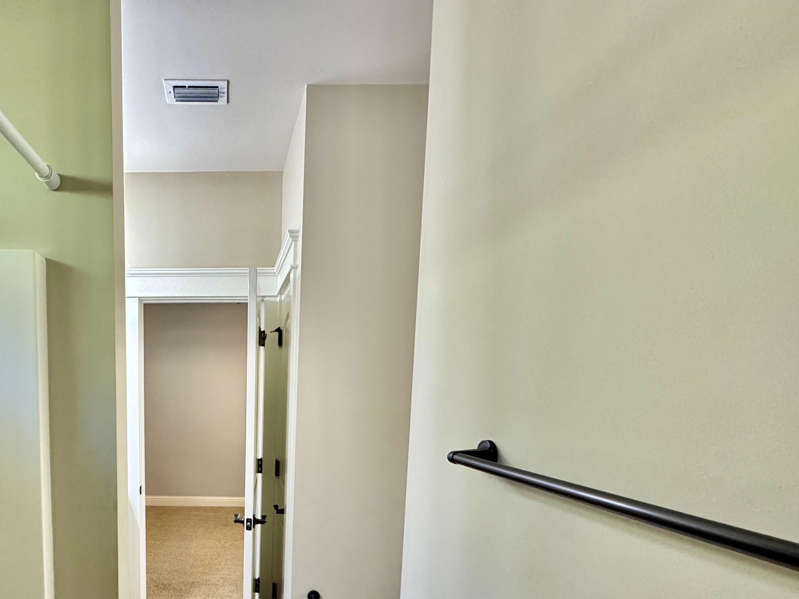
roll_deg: -0.8
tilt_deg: -6.8
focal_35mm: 21
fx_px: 485
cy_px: 447
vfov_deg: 60.1
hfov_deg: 74.0
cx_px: 211
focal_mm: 2.22
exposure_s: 1/60
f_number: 2.2
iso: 500
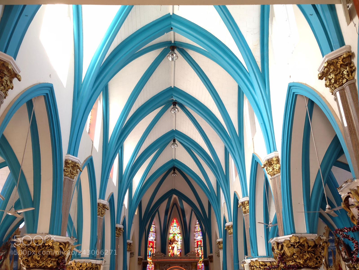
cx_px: 180
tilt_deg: +26.9
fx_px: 342
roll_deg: +0.4
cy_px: 135
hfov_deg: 55.3
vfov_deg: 43.0
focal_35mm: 33
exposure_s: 1/20
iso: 50
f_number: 2.4
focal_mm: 4.12
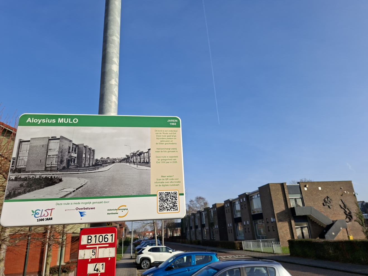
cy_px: 138
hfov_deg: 73.9
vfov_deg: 58.9
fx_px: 245
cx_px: 184
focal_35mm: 23
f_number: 1.8
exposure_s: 1/1629
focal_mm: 5.54
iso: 50
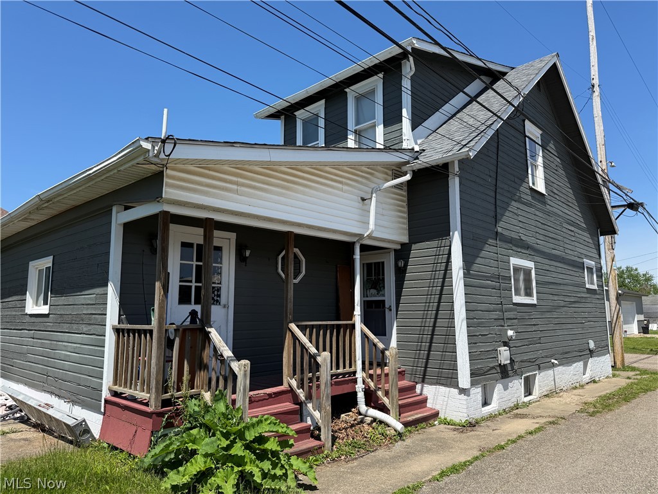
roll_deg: +0.1
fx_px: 456
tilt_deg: +8.8
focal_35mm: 24
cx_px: 329
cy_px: 247
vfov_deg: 56.8
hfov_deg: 71.6
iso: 80
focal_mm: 6.76
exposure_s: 1/3584
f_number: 1.78
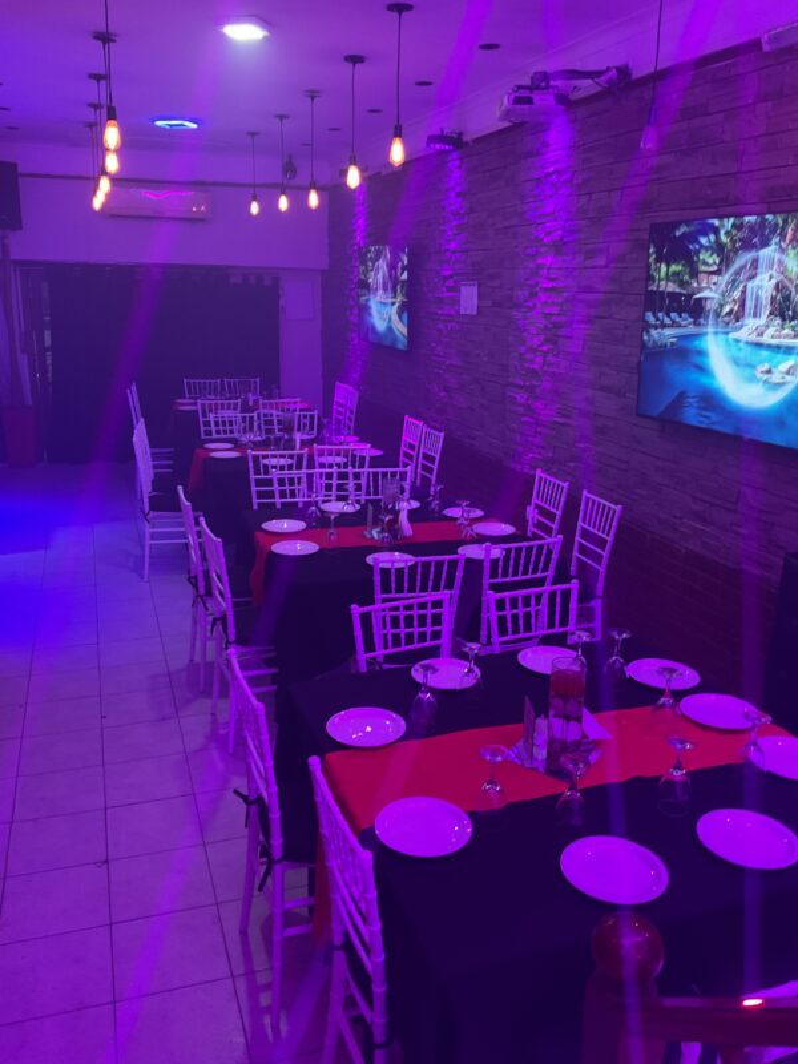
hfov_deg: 48.2
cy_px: 532
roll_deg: -1.1
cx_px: 399
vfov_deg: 61.7
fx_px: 891
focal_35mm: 29
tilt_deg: -17.1
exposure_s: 1/40
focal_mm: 3
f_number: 1.8
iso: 250
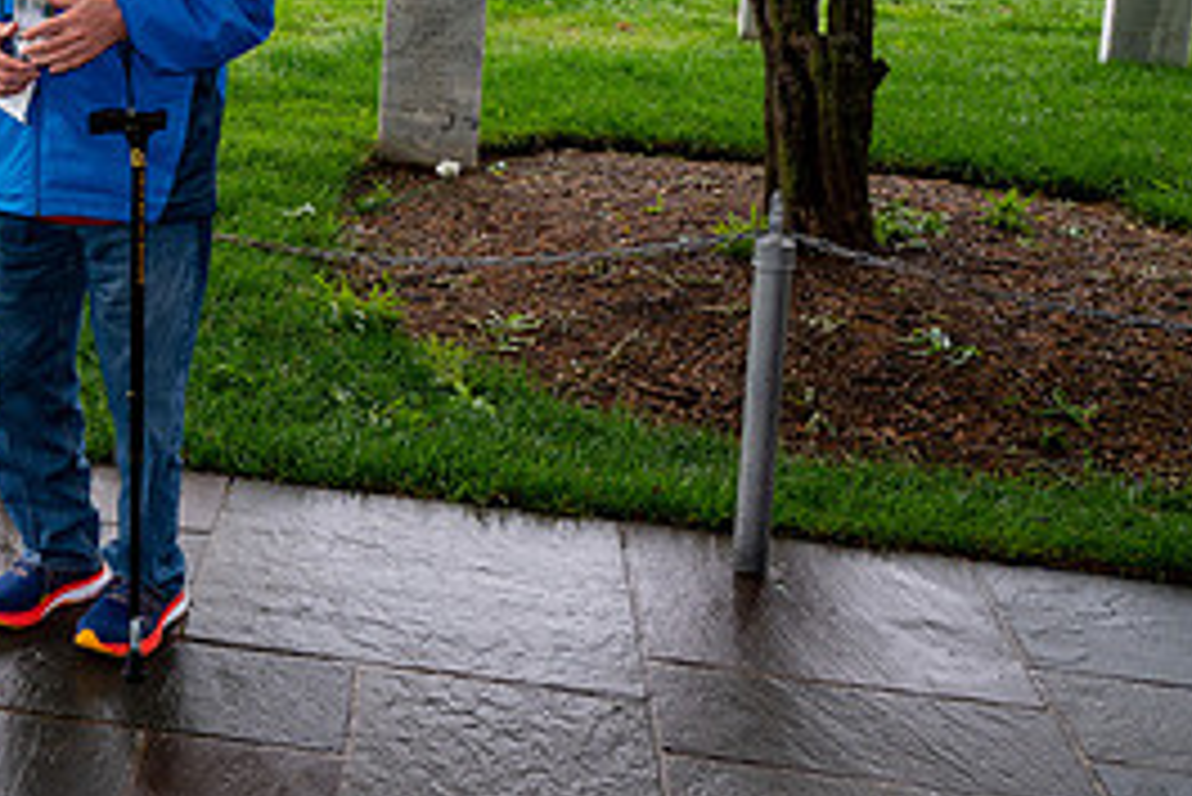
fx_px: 1955
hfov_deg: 30.6
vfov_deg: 22.4
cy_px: 72
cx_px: -94
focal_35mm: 59
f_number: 6.3
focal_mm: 27
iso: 360
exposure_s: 1/100
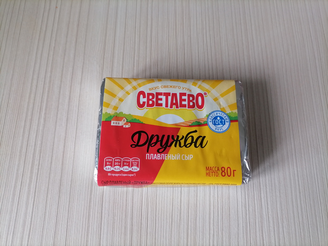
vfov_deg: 53.1
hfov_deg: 67.3
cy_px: 123
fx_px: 246
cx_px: 164
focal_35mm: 26
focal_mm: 5.4
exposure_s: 1/100
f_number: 1.8
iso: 100
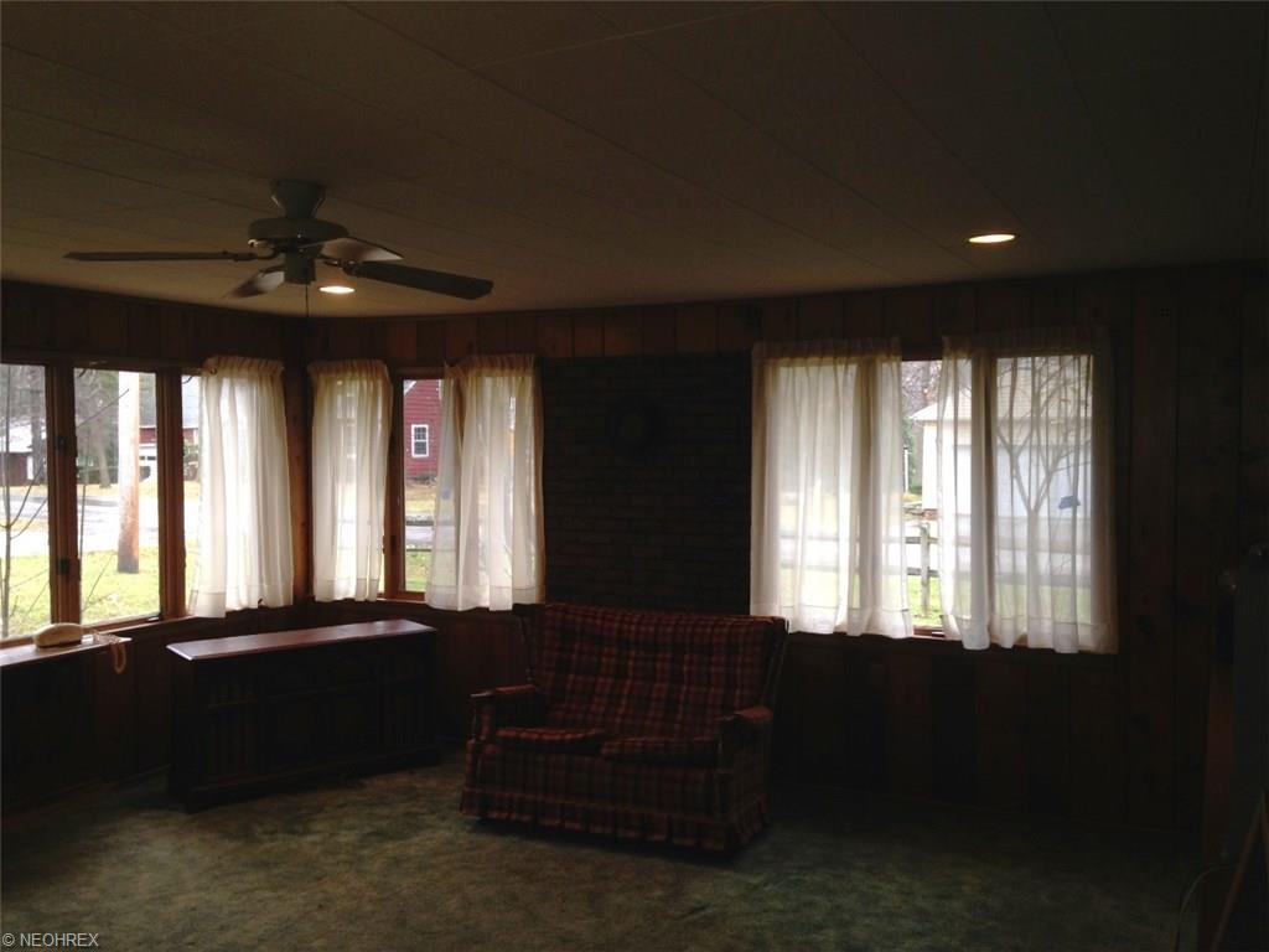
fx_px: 1210
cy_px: 476
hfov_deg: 55.4
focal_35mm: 33
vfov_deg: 42.9
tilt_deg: -3.6
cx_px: 634
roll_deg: -1.1
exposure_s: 1/34
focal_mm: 4.12
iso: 50
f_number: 2.4
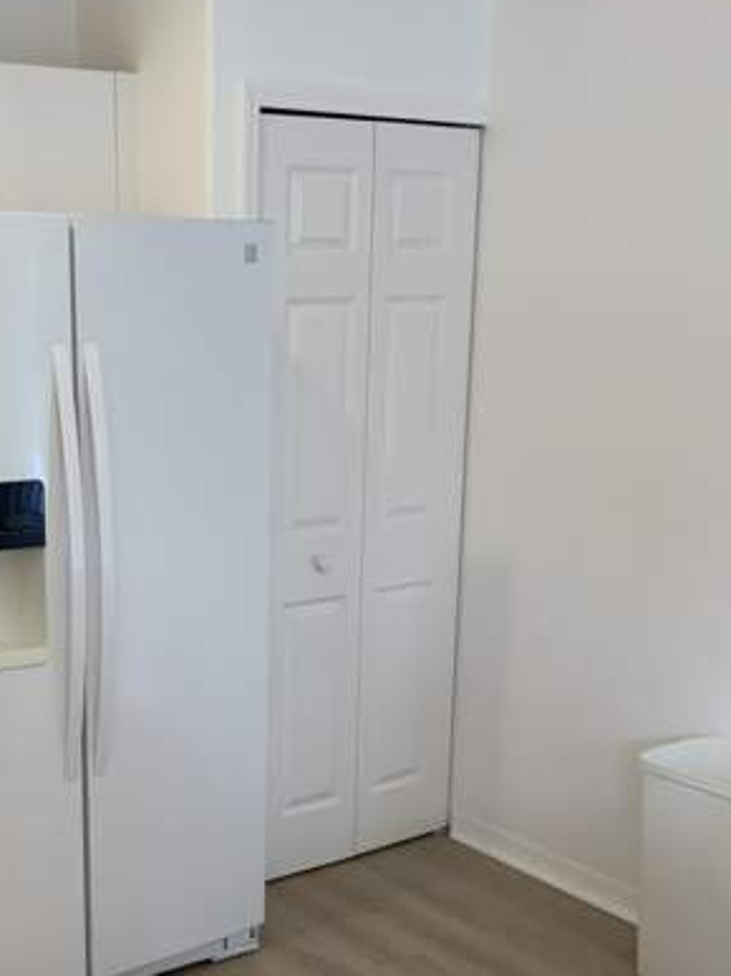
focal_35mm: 48
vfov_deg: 39.2
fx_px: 1352
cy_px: 656
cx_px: 184
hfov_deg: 29.8
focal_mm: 3
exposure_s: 1/60
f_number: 1.8
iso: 80
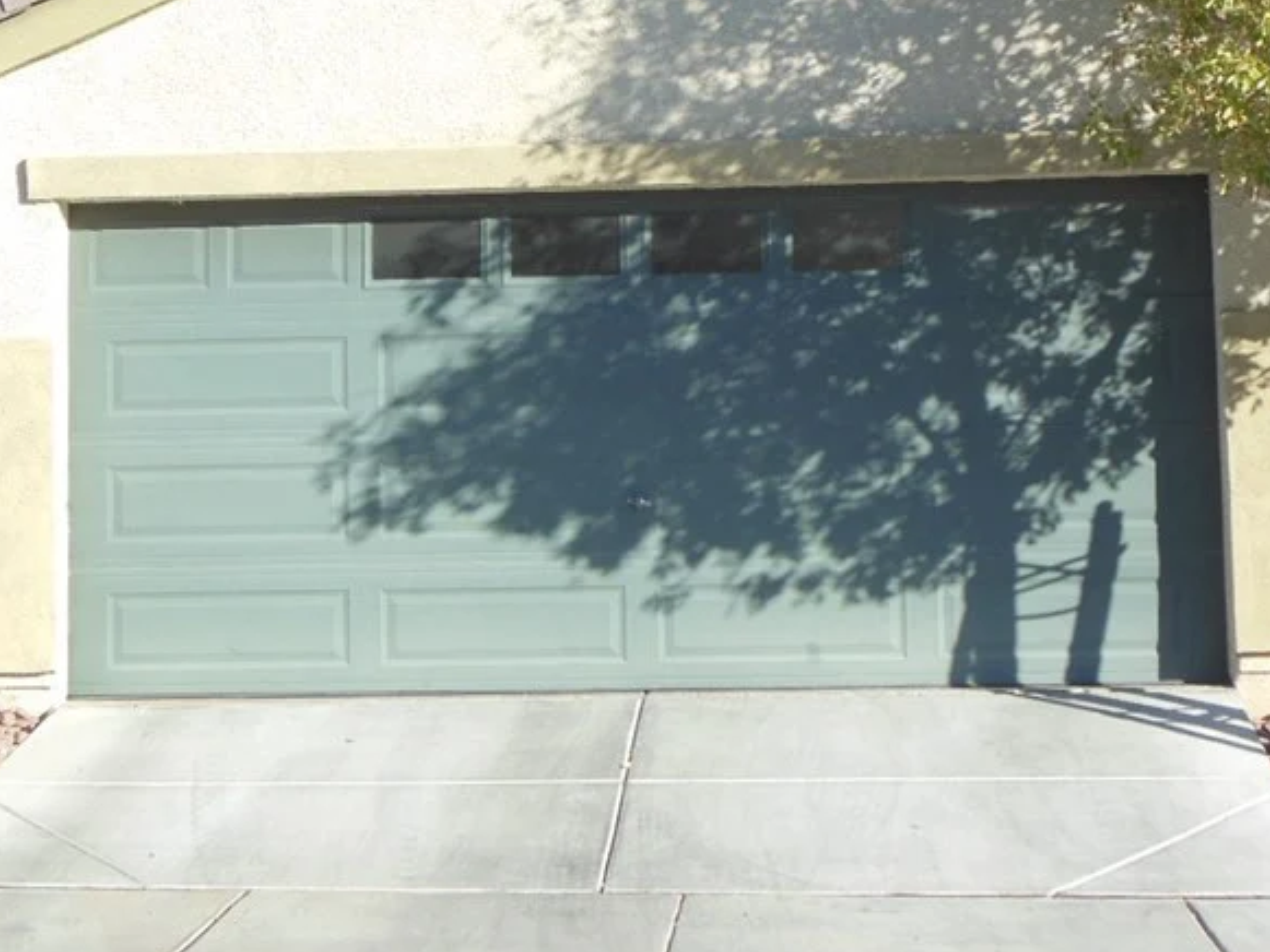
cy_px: 175
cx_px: 732
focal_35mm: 67
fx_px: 2459
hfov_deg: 28.9
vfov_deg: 21.6
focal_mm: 6.8
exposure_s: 1/640
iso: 125
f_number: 3.6
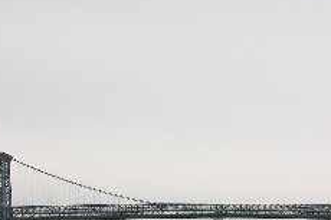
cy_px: 180
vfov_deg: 14.6
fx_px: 854
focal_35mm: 93
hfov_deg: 21.5
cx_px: 286
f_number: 7.1
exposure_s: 1/104
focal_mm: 8.9
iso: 50
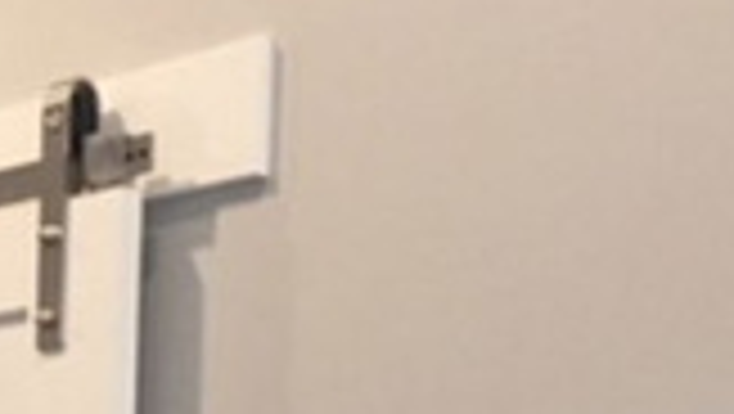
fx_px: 2415
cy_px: 860
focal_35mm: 124
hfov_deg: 16.7
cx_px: -95
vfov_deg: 9.1
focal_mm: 4.15
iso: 50
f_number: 2.2
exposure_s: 1/30
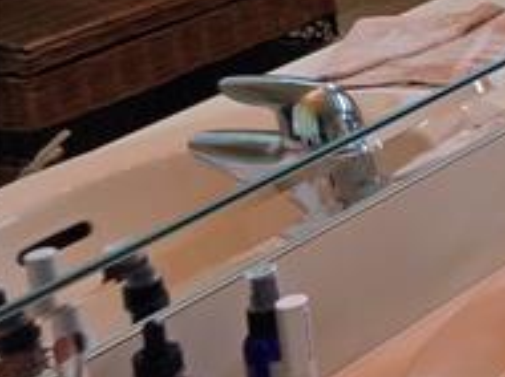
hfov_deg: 11.7
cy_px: -297
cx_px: 1342
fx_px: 1807
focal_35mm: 124
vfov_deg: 11.1
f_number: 1.7
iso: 100
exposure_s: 1/120
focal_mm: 6.3
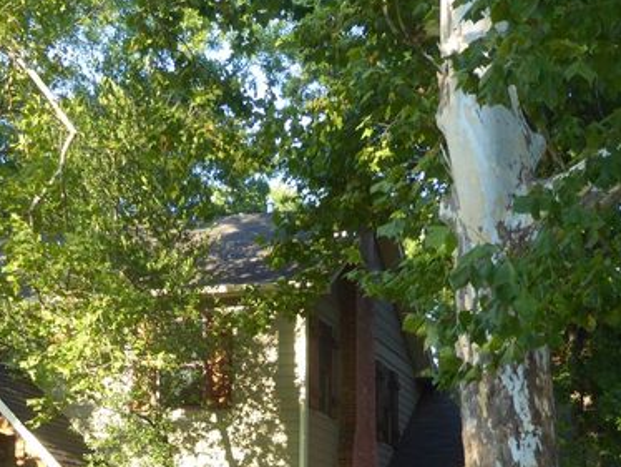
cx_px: 226
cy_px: 490
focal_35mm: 77
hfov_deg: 25.2
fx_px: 1382
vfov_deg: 18.5
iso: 100
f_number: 3.7
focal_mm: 6.3
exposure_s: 1/60
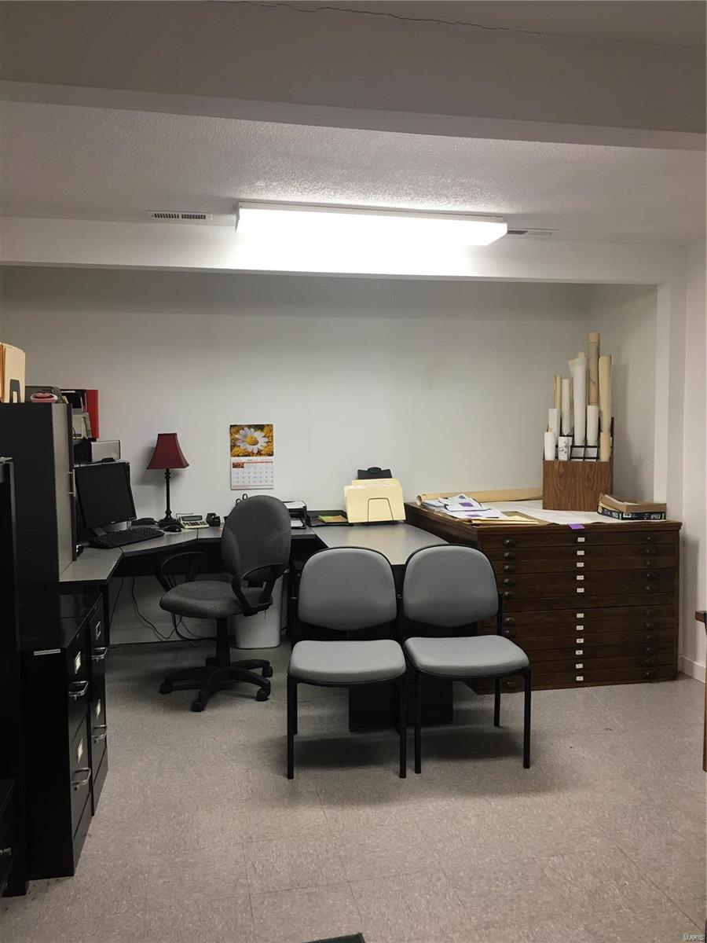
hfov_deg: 48.2
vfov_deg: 61.7
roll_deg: +0.0
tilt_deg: -3.9
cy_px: 472
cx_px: 354
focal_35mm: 29
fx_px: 790
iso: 32
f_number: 2.2
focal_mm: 4.15
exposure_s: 1/15
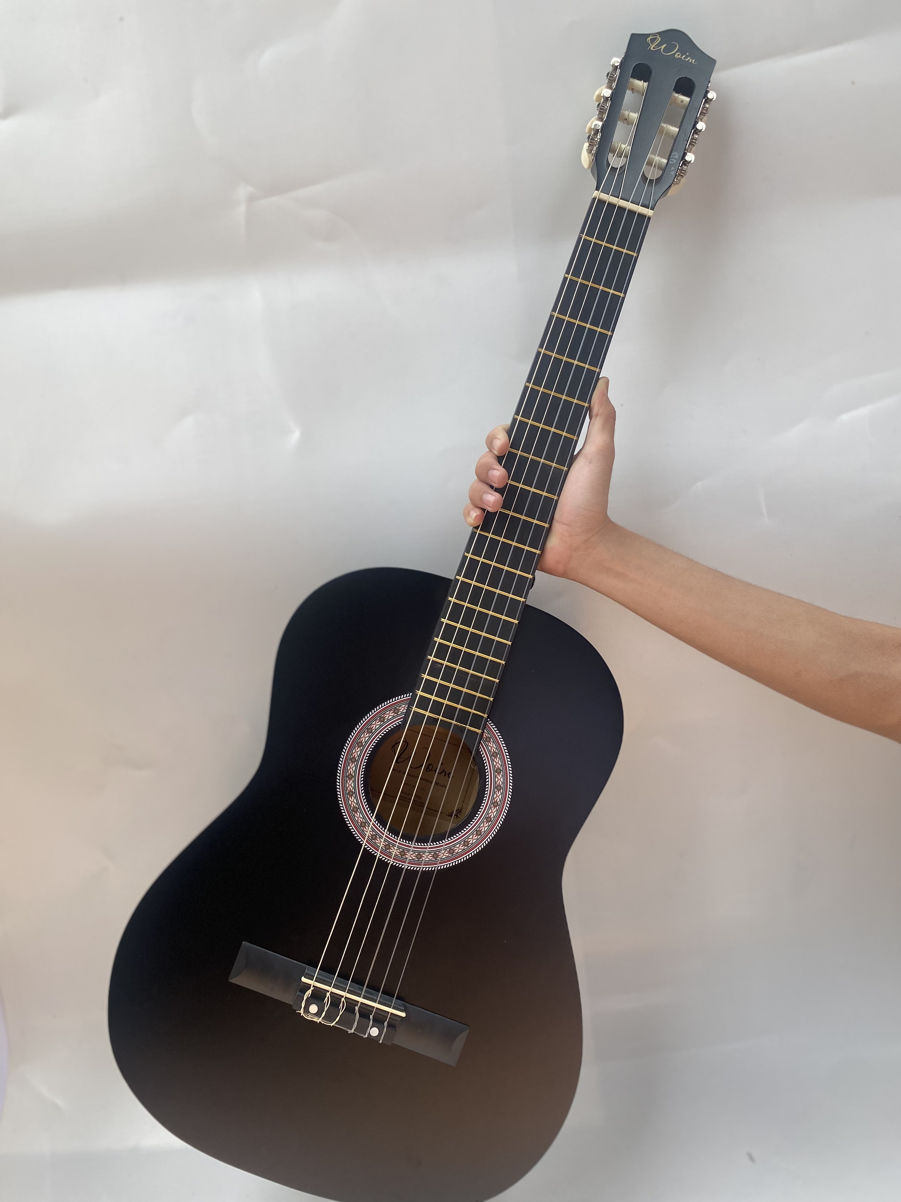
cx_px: 450
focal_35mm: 26
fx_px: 902
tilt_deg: -5.3
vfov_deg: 67.3
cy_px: 601
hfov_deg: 53.1
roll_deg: +6.1
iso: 32
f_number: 1.8
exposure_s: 1/497
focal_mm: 4.25
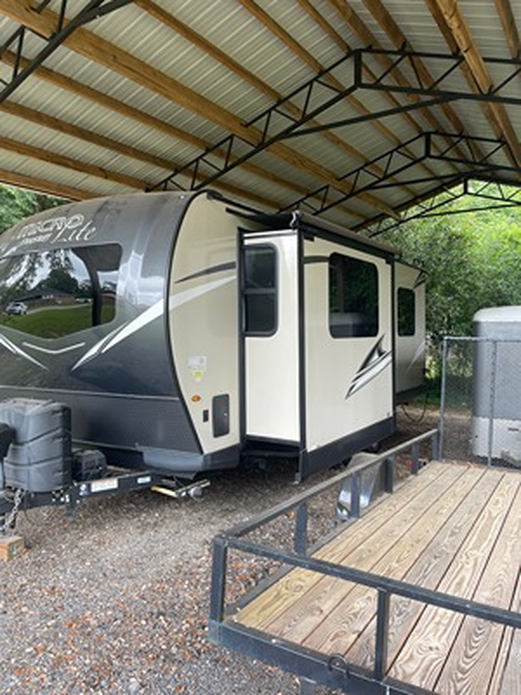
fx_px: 502
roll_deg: +1.1
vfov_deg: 69.4
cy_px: 348
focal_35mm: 25
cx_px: 260
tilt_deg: -2.2
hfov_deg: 54.9
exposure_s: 1/126
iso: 32
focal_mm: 5.1
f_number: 1.6
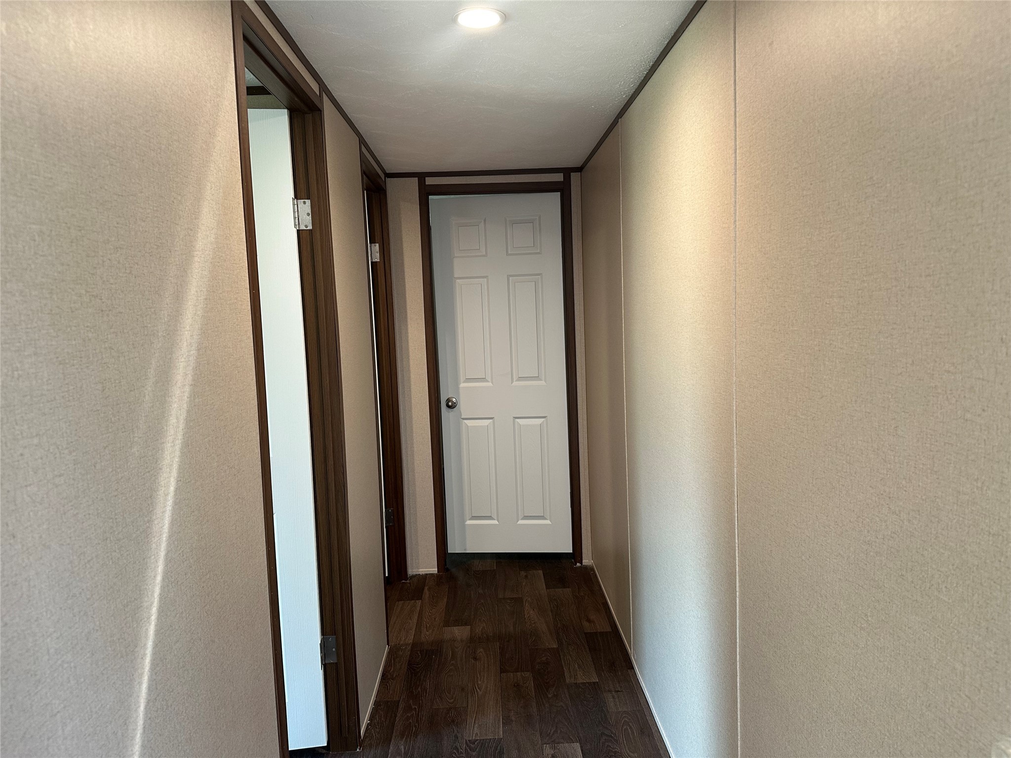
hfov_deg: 71.6
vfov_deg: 56.8
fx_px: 701
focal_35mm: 24
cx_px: 506
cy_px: 379
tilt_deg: -4.6
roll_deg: +1.9
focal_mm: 6.86
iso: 160
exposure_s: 1/60
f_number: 1.78
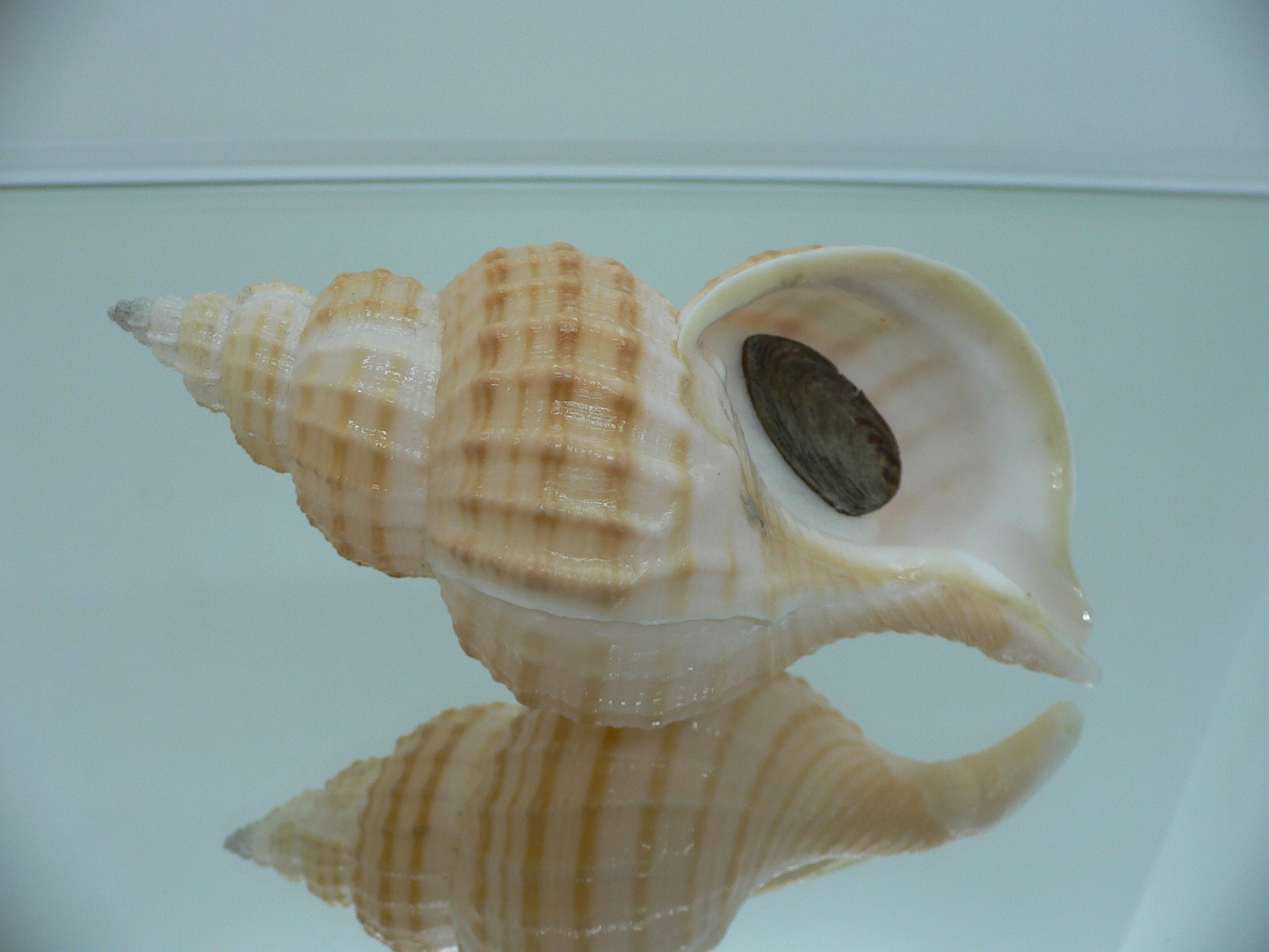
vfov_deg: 40.7
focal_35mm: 35
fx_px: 1283
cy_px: 476
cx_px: 634
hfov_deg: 52.6
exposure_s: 1/60
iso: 80
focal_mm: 4.6
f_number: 2.8
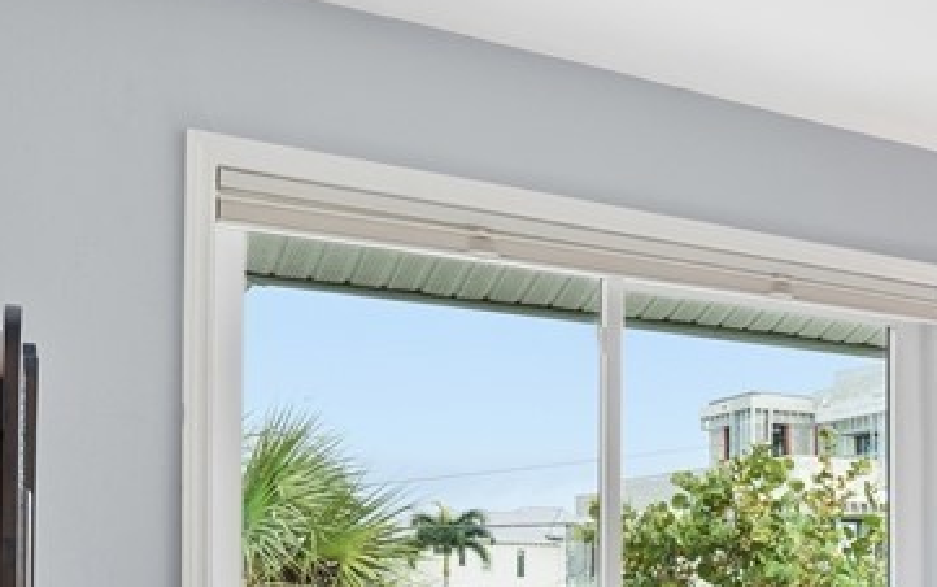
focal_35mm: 49
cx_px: 945
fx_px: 1252
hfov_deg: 36.7
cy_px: 614
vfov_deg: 24.9
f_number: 9
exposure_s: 1/100
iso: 400
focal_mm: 16
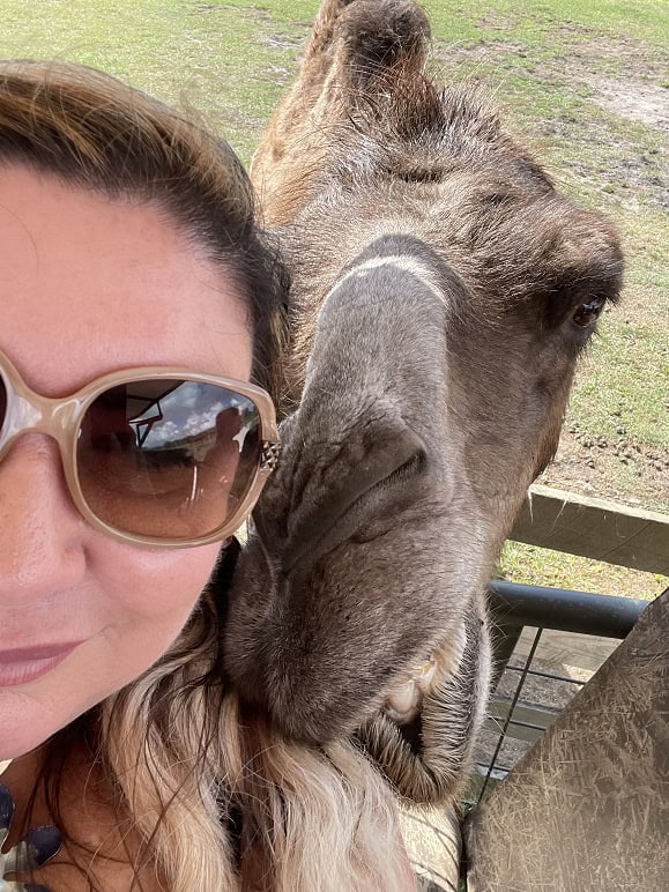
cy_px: 446
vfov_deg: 60.0
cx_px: 334
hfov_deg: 46.8
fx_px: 773
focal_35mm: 30
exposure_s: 1/215
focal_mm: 2.7
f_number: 2.2
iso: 25
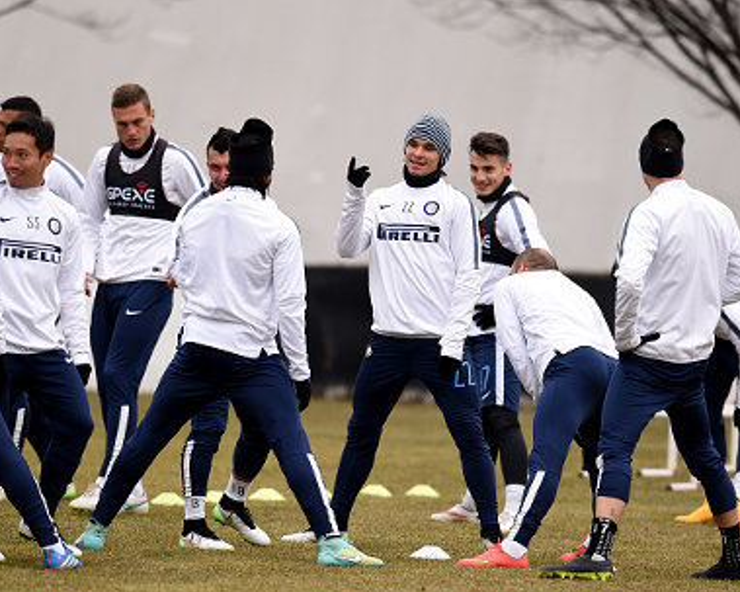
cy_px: 297
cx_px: 385
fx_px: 9962
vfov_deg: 3.4
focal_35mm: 455
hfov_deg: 4.3
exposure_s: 1/1000
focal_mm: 400
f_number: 4
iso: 1600
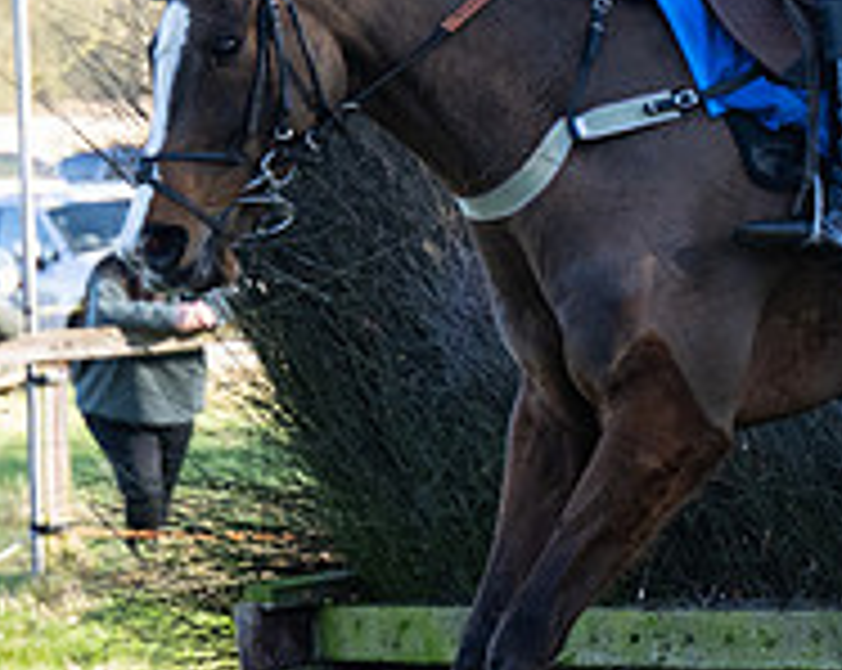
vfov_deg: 5.6
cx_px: 1363
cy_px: 178
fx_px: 6817
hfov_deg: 6.9
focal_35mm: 274
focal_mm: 70
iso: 800
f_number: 2.8
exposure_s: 1/1600
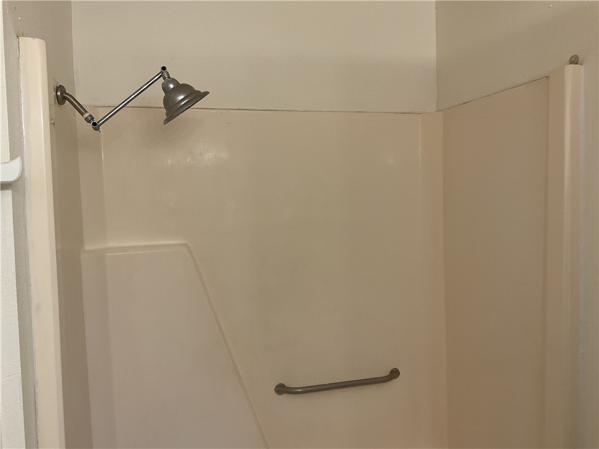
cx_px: 300
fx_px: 502
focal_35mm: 29
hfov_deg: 61.7
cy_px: 224
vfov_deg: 48.2
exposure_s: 1/60
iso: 40
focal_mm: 3
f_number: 1.8
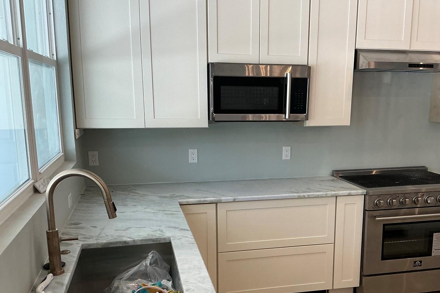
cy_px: 194
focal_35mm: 36
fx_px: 440
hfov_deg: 52.9
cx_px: 255
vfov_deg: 36.5
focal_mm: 3
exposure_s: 1/120
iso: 64
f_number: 1.8
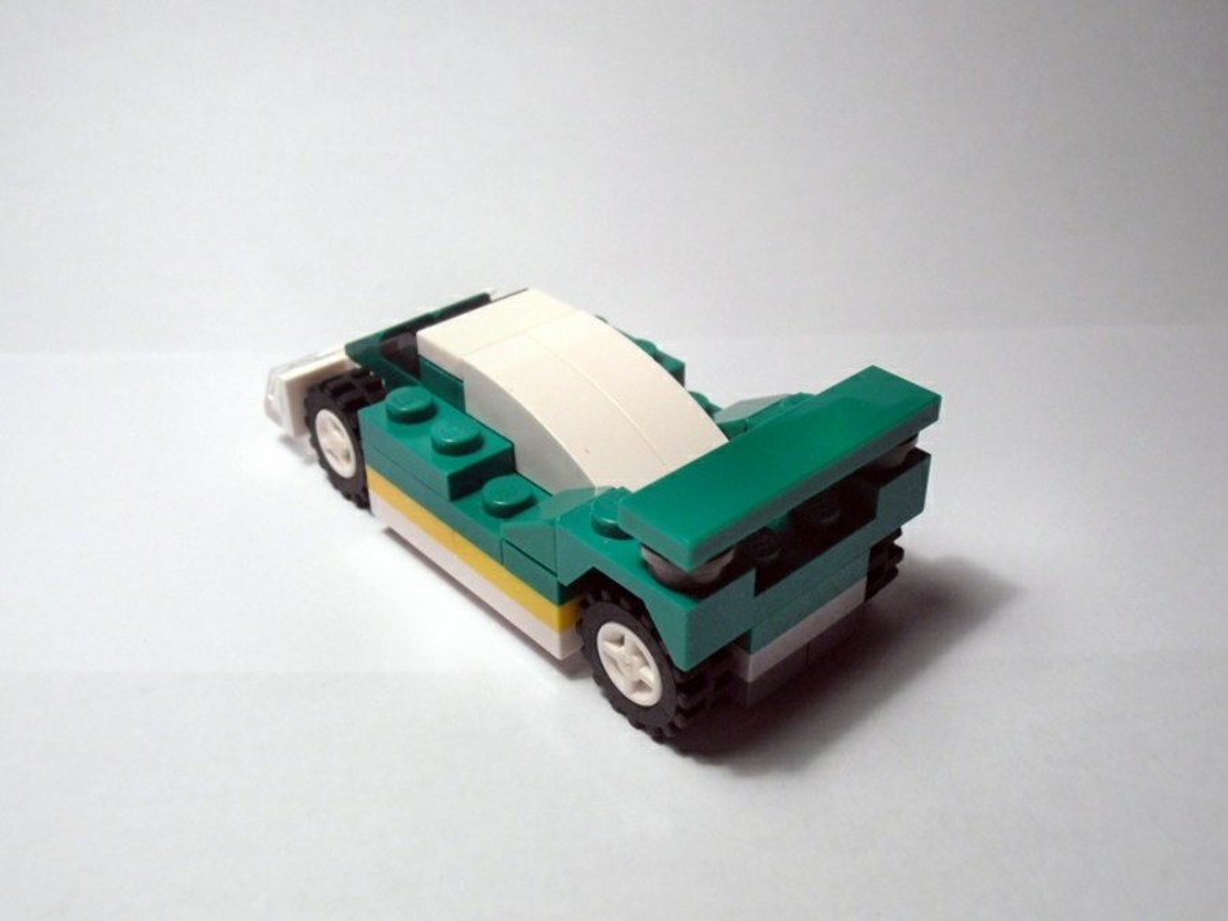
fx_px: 1313
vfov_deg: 38.7
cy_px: 460
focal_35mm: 37
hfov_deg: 50.1
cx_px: 614
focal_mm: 6.61
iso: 80
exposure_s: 1/80
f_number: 3.9
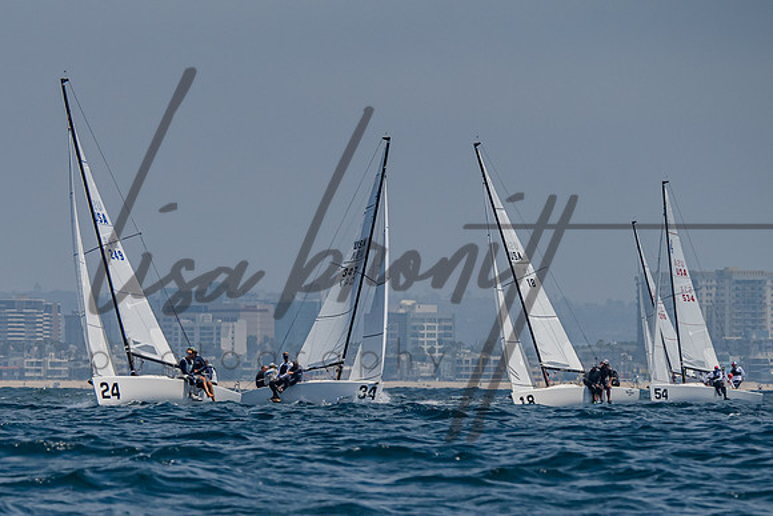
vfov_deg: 3.0
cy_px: 540
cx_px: 121
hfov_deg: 4.4
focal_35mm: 463
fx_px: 9941
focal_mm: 220
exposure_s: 1/3200
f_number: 6.3
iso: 400
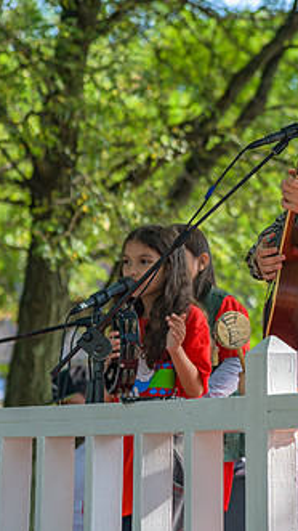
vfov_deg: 10.7
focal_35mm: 202
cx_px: 292
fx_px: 2840
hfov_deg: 6.0
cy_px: 233
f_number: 4
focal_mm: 110
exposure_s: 1/125
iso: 180
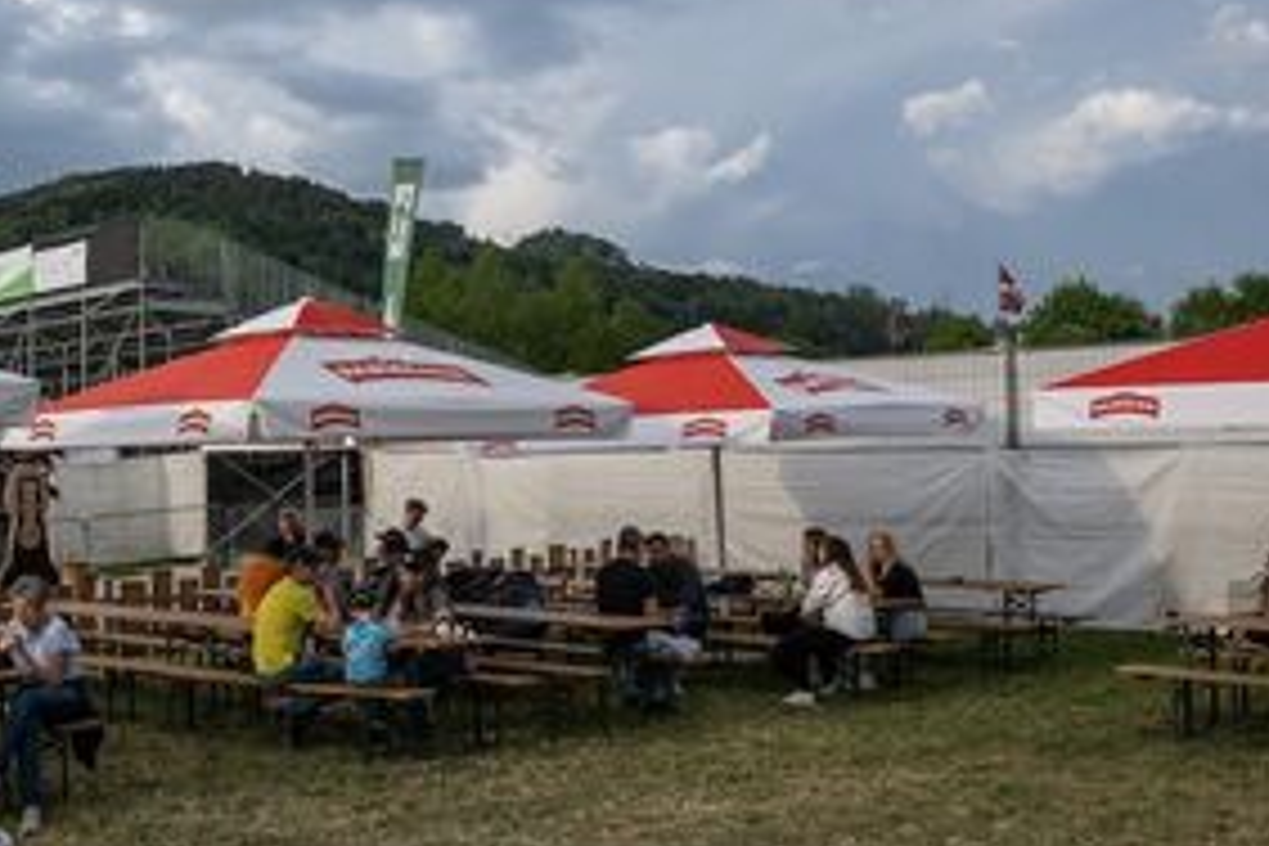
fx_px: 1621
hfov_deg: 40.4
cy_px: 454
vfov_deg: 29.2
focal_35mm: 46
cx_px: 198
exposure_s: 1/1250
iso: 400
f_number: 8
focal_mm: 24
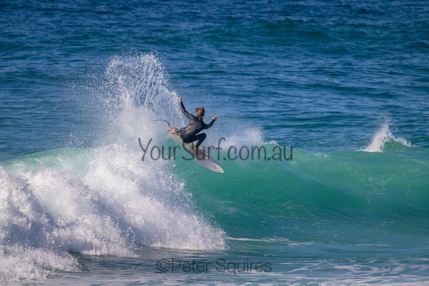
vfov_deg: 1.7
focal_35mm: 800
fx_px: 9535
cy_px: 143
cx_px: 214
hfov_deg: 2.6
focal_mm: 800
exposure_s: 1/2000
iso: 1250
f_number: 11
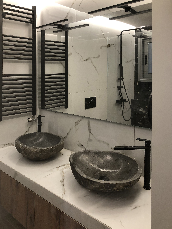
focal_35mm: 28
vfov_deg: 63.4
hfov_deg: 49.7
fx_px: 186
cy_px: 114
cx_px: 86
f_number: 1.8
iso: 64
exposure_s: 1/17
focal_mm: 4
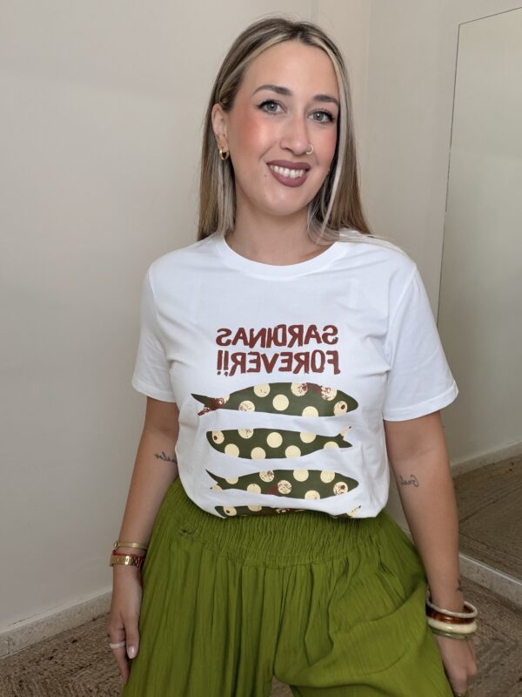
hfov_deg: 46.8
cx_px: 261
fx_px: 603
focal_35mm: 30
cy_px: 348
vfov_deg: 60.0
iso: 80
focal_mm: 2.71
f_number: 1.9
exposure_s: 1/60
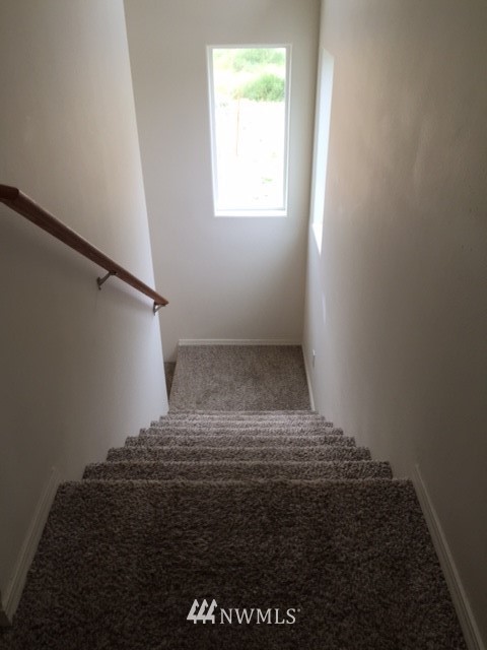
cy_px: 325
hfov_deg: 48.2
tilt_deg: -32.0
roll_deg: +0.5
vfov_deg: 61.7
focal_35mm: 29
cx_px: 244
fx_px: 544
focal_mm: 4.15
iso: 32
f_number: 2.2
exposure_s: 1/120
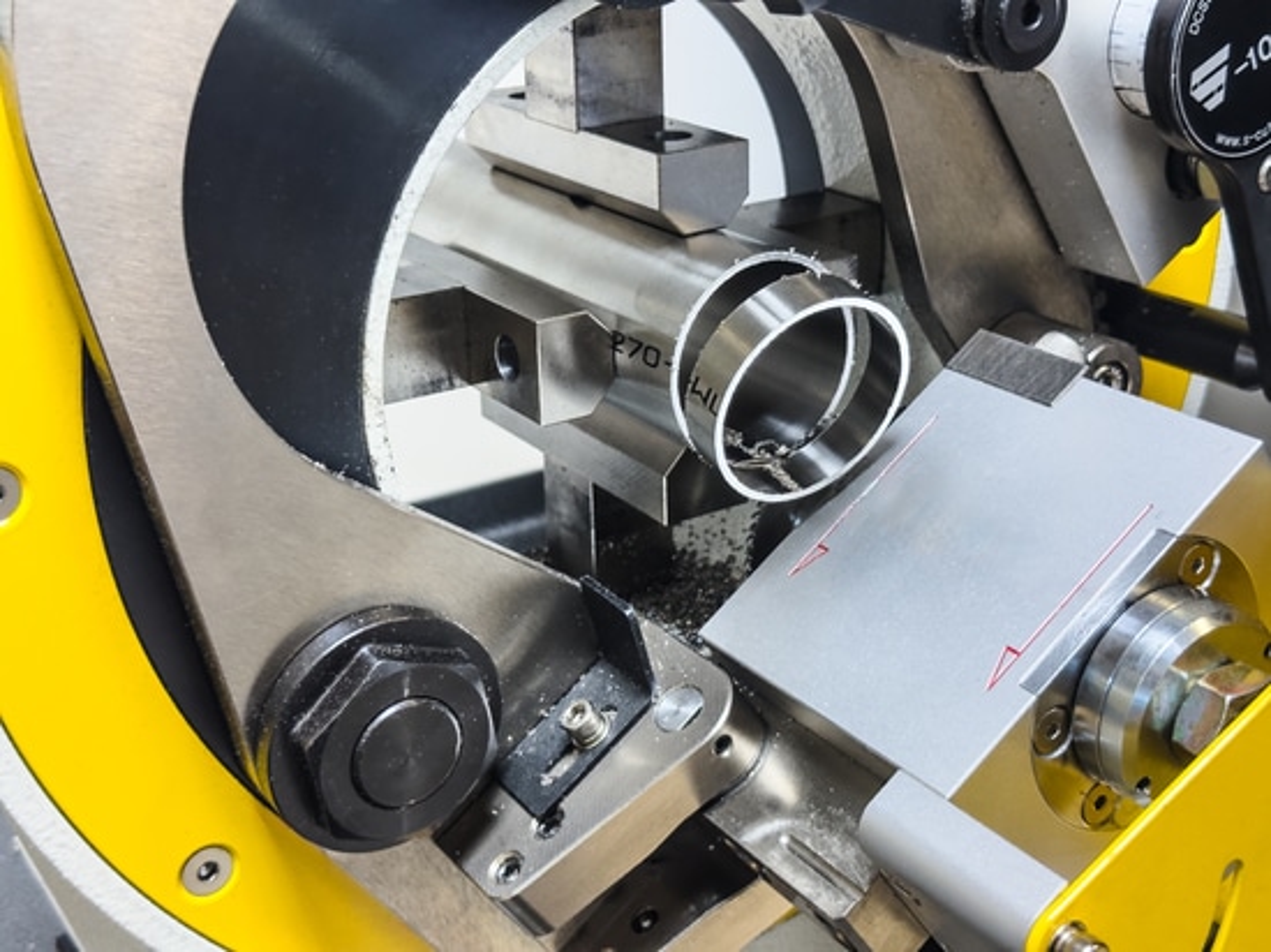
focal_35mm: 48
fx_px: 1762
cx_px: 636
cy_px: 476
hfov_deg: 39.7
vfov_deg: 30.2
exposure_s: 1/50
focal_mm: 6.86
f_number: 1.8
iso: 200
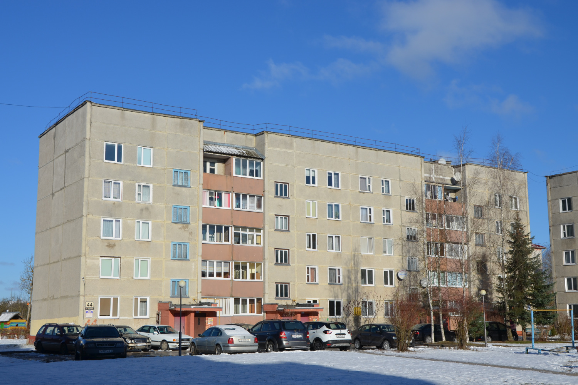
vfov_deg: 31.9
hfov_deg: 46.4
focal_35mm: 42
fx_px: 674
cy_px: 192
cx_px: 289
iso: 100
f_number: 10
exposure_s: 1/400
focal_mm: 28
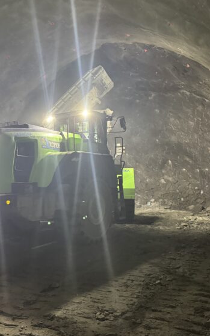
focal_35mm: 35
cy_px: 167
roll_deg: -1.5
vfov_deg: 55.3
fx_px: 320
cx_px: 67
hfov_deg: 35.9
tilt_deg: +0.2
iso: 800
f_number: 1.78
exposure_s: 1/46
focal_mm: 6.76
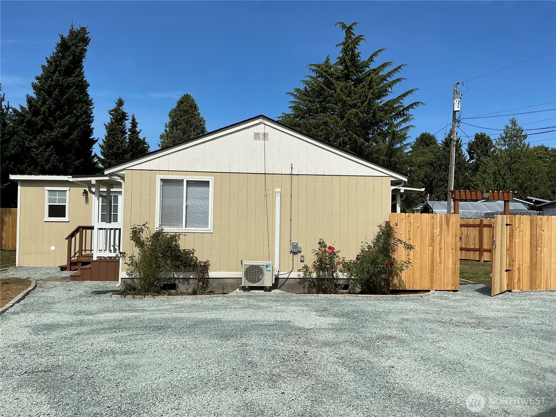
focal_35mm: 28
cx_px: 278
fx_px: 450
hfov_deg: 63.4
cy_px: 208
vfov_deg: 49.7
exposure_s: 1/3125
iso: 25
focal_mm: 3
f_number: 1.8
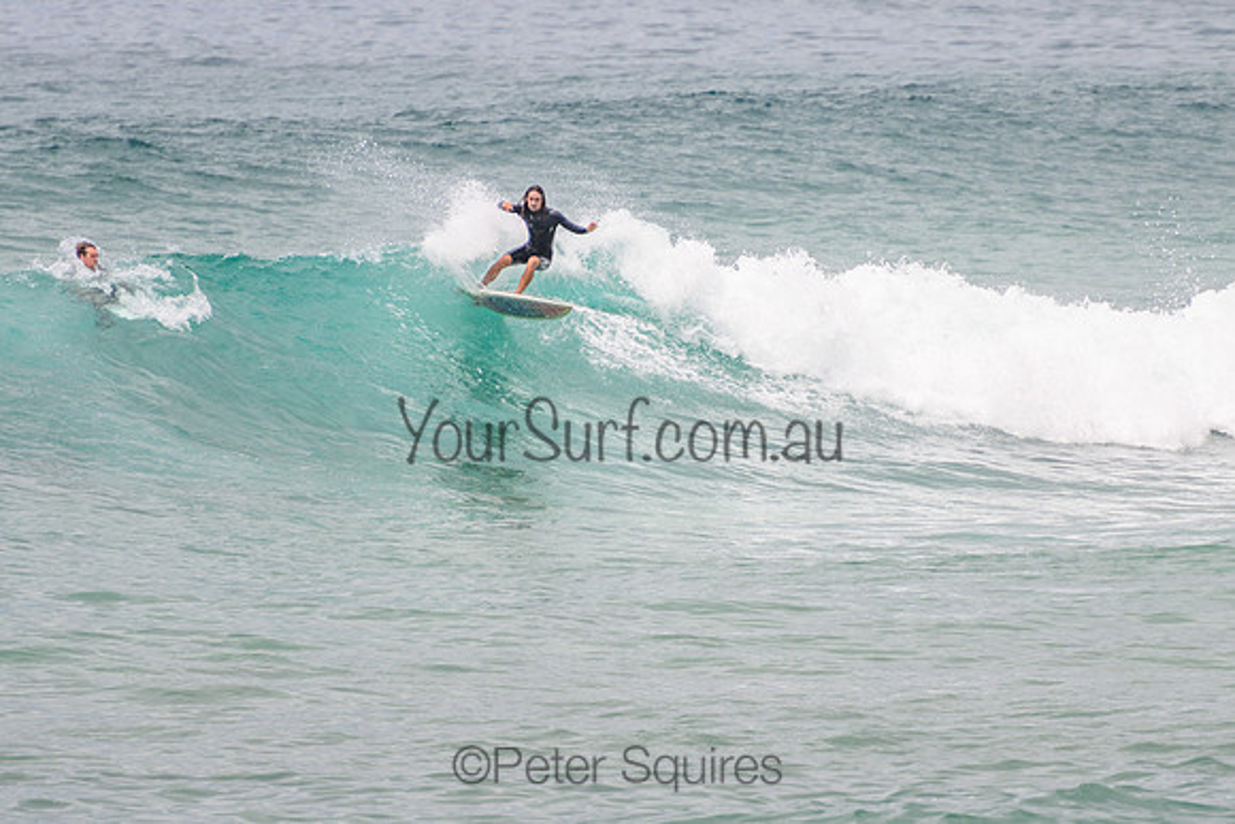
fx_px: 18883
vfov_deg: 2.5
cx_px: 671
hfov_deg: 3.7
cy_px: 309
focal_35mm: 550
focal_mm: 400
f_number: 5.6
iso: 160
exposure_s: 1/2000
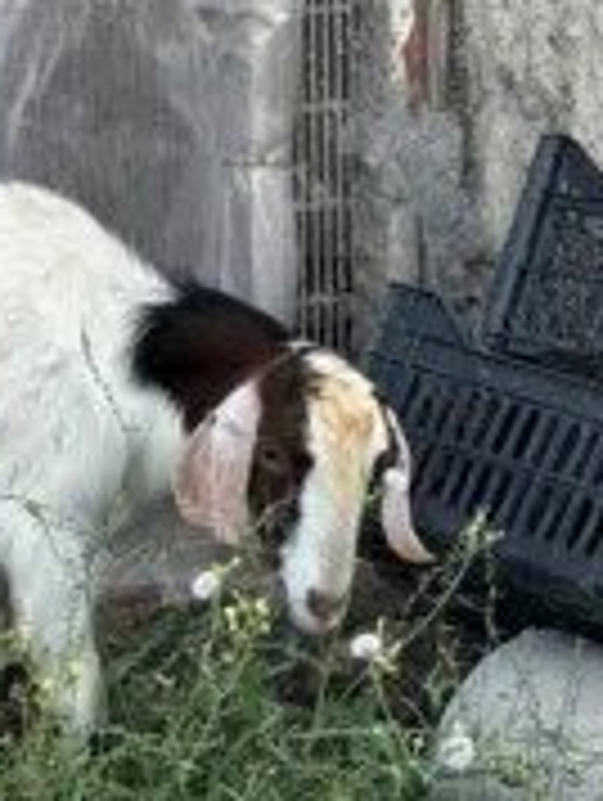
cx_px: -36
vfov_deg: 11.4
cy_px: 310
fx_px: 4009
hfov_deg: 8.5
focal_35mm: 173
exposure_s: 1/121
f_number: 2.8
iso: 50
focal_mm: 9
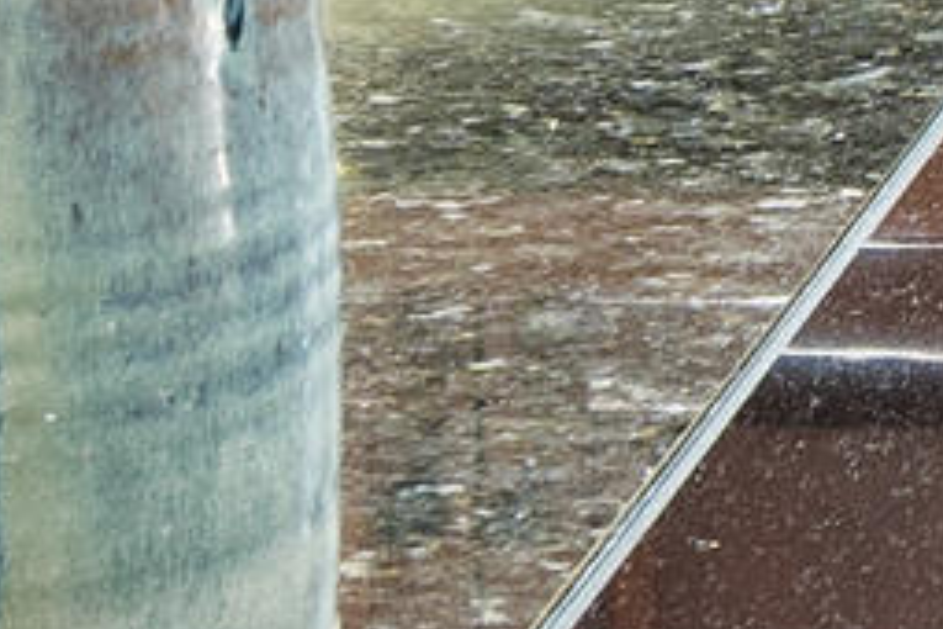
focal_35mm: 243
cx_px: 2378
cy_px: -1445
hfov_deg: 7.8
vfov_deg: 5.3
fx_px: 6365
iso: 320
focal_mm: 21
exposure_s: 1.3
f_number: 8
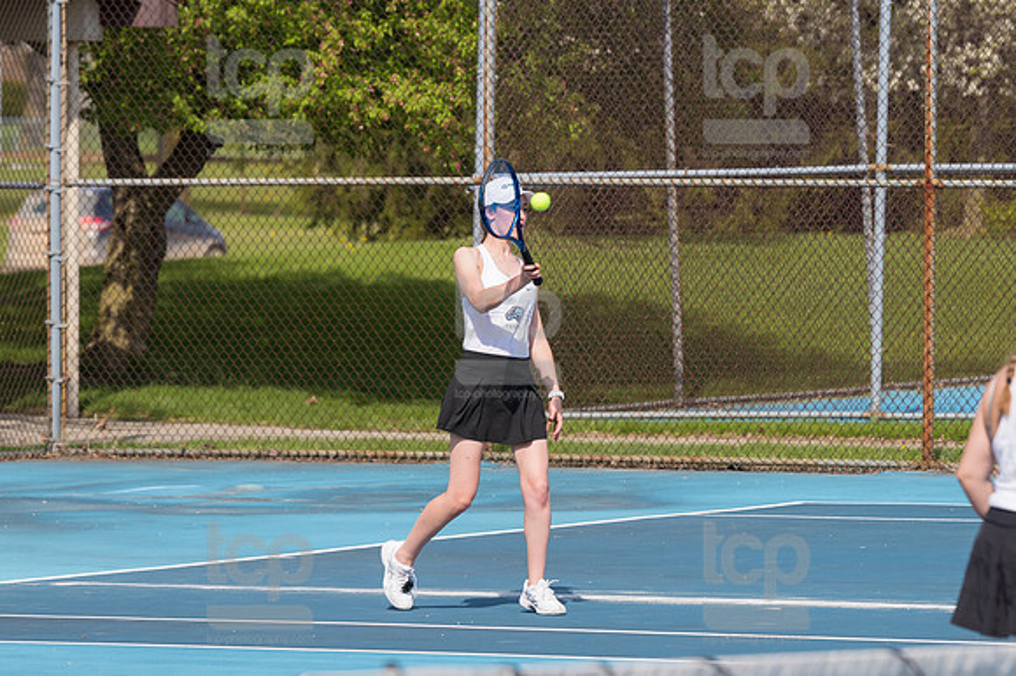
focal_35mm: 300
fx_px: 8462
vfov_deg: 4.6
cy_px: 338
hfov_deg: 6.9
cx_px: 508
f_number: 5.6
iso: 320
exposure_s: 1/1600
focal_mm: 200
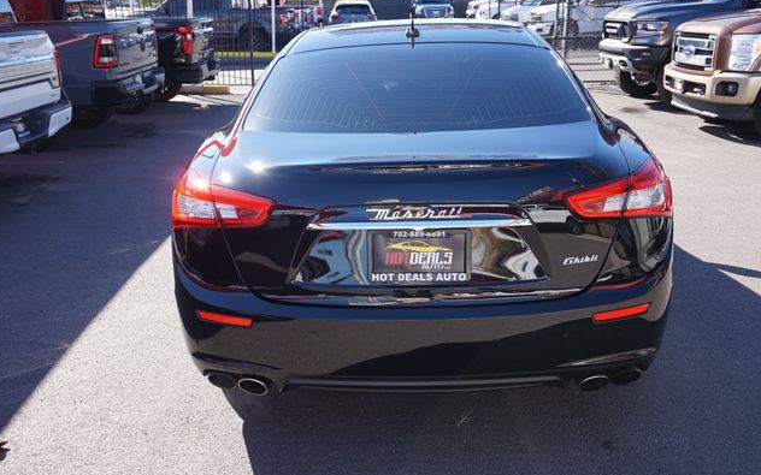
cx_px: 377
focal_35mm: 33
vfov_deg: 38.8
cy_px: 239
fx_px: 674
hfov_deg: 58.9
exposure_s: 1/80
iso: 100
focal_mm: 21
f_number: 6.3
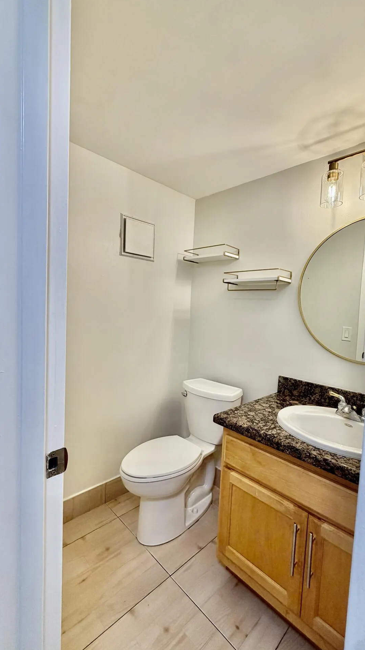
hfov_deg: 66.7
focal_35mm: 16
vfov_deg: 99.4
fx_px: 275
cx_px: 210
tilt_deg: -3.3
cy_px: 331
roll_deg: -3.3
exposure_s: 1/120
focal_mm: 2.22
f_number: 2.2
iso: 100
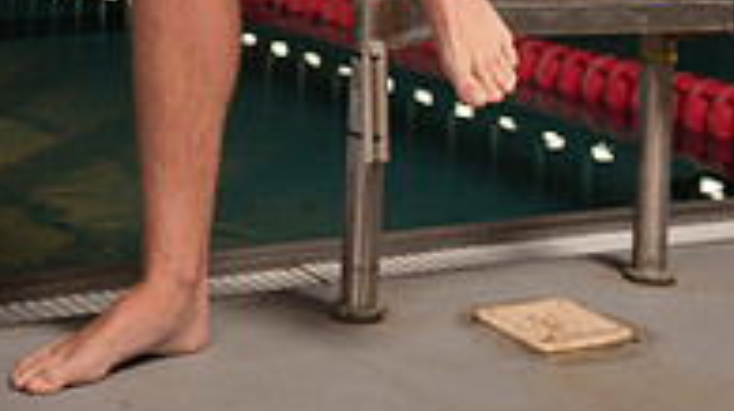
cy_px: -407
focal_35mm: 109
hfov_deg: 19.7
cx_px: 339
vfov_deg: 10.2
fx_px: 2118
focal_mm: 45
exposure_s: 1/160
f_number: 5.6
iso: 250
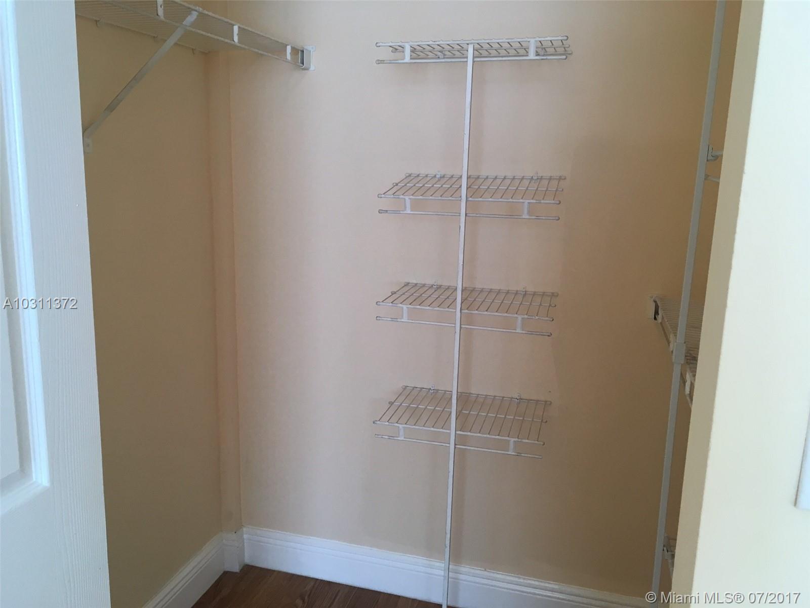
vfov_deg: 48.2
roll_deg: -2.6
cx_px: 405
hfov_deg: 61.7
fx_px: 679
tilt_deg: -11.9
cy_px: 304
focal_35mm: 29
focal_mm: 4.15
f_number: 2.2
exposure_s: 1/30
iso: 32
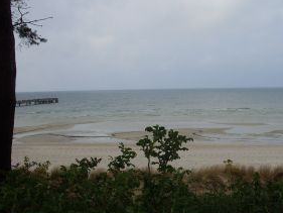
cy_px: 114
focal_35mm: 54
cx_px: 195
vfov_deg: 27.0
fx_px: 442
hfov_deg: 35.1
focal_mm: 6.3
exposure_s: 1/350
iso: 120
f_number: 8.4
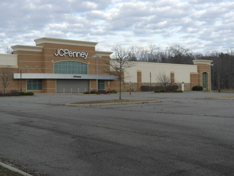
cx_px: 121
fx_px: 365
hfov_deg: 35.5
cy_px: 87
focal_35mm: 54
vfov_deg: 27.1
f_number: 5
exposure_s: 1/160
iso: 100
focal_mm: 32
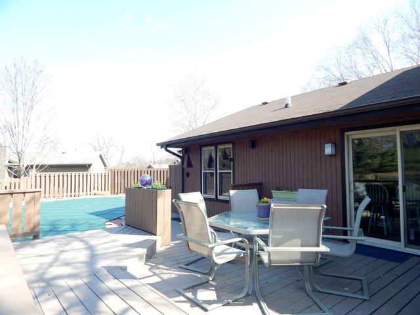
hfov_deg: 76.4
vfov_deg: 61.1
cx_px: 210
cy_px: 158
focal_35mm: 22
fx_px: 267
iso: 125
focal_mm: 4
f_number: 3
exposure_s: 1/400
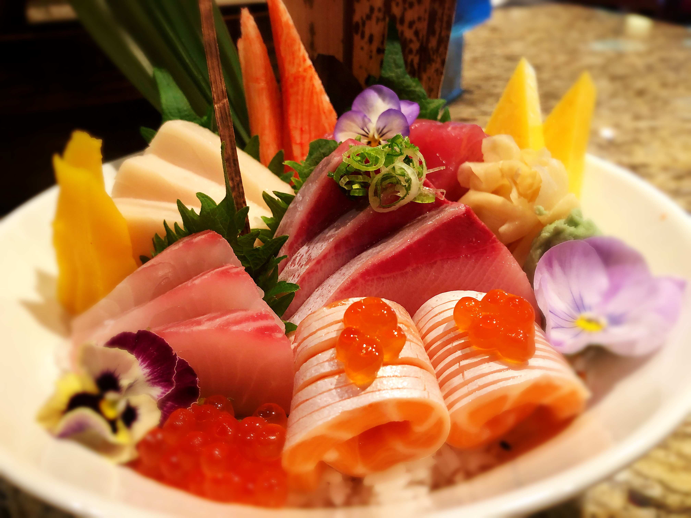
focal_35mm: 29
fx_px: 579
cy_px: 259
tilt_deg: -31.7
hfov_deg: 61.7
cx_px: 346
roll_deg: +2.3
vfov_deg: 48.2
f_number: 1.8
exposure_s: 1/15
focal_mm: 3.99
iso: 40
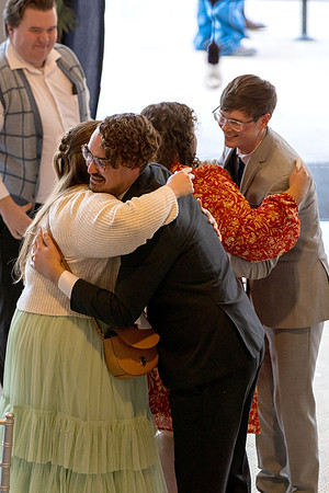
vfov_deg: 17.1
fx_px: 1645
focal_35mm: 120
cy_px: 246
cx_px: 164
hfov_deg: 11.4
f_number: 2.8
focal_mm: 120
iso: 1250
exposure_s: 1/250
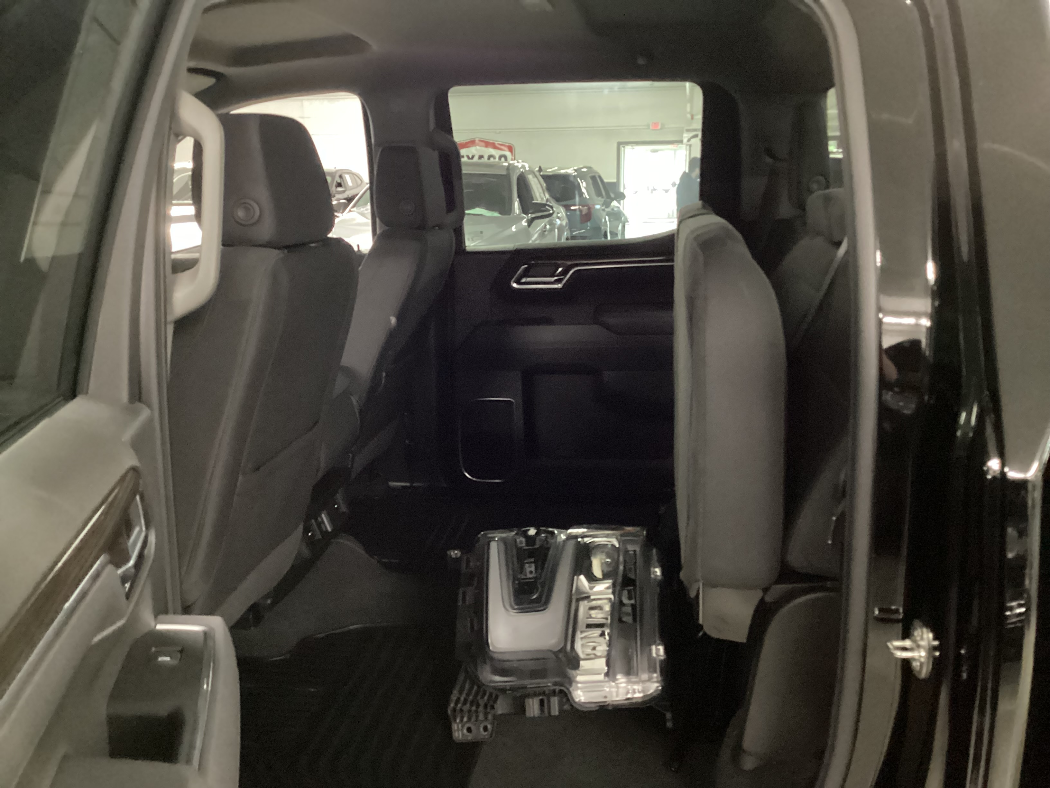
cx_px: 525
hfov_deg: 58.4
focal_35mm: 31
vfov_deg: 45.4
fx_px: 940
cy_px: 394
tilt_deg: -15.4
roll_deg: +0.3
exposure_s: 1/15
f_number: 2.4
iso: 640
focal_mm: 3.3
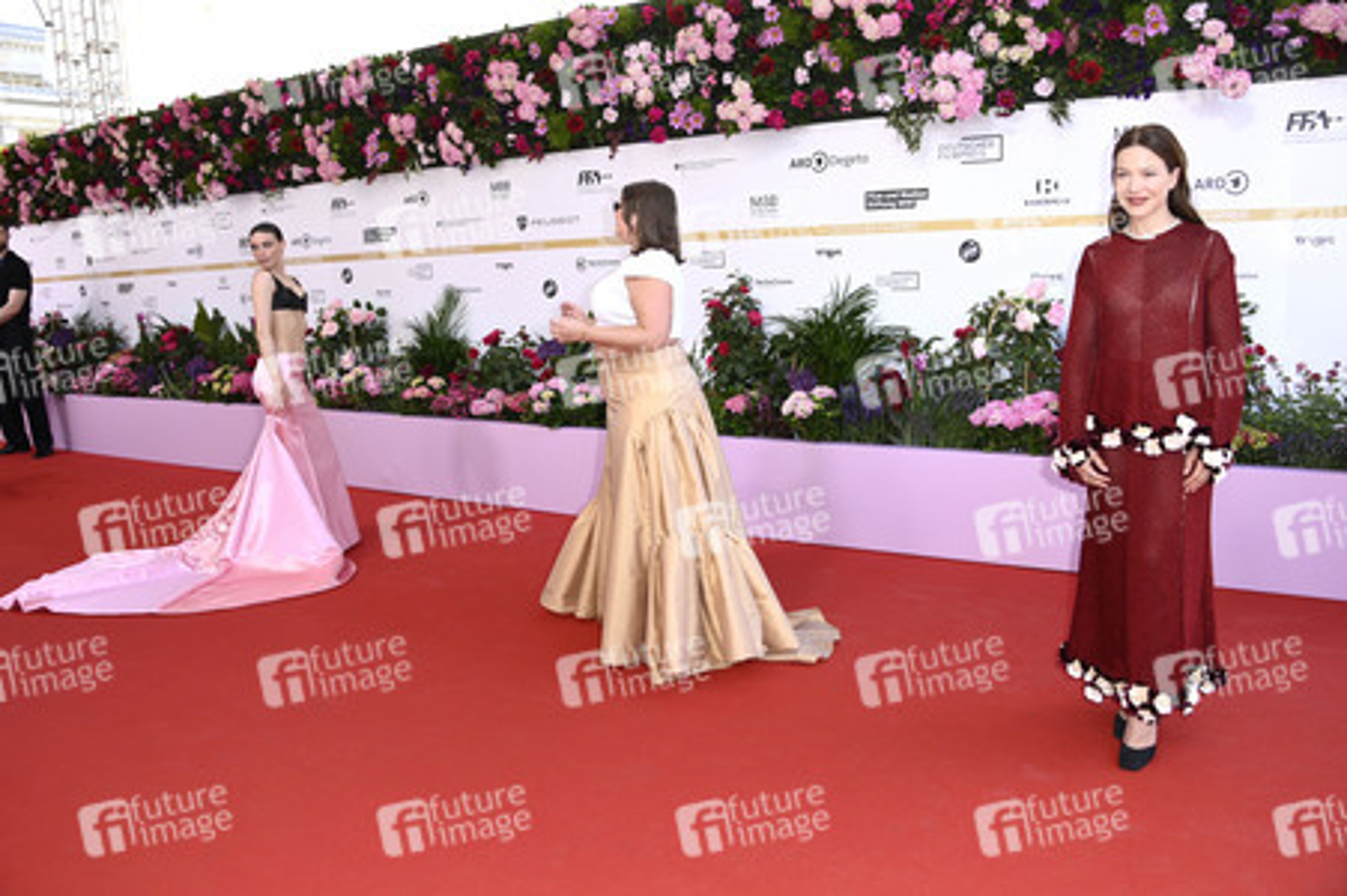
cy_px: 448
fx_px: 1047
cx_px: 674
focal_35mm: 28
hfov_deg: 65.5
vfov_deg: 46.3
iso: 500
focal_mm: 28
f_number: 6.3
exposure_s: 1/250
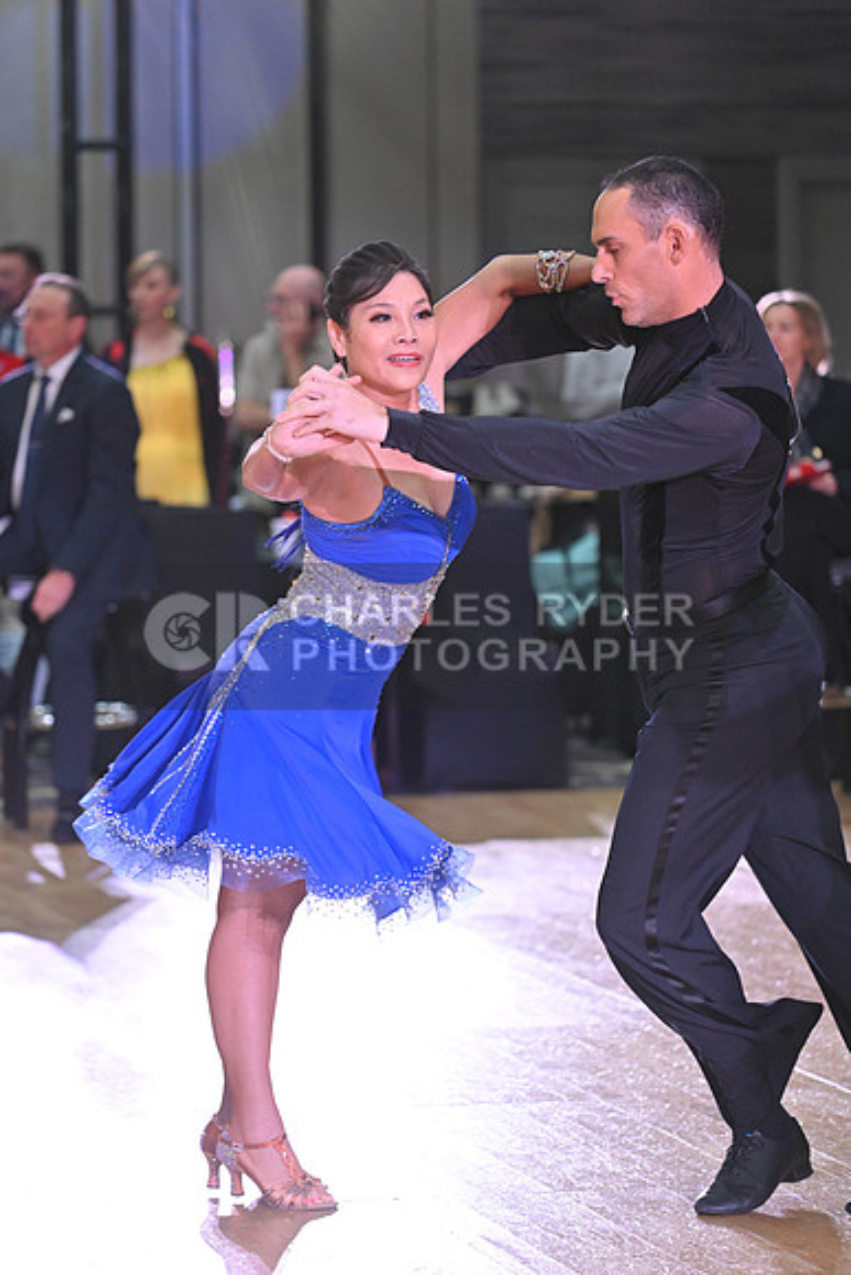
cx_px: 426
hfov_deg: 8.6
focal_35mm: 160
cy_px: 638
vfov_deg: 12.8
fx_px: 5670
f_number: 4.5
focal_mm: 160
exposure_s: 1/400
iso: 3200
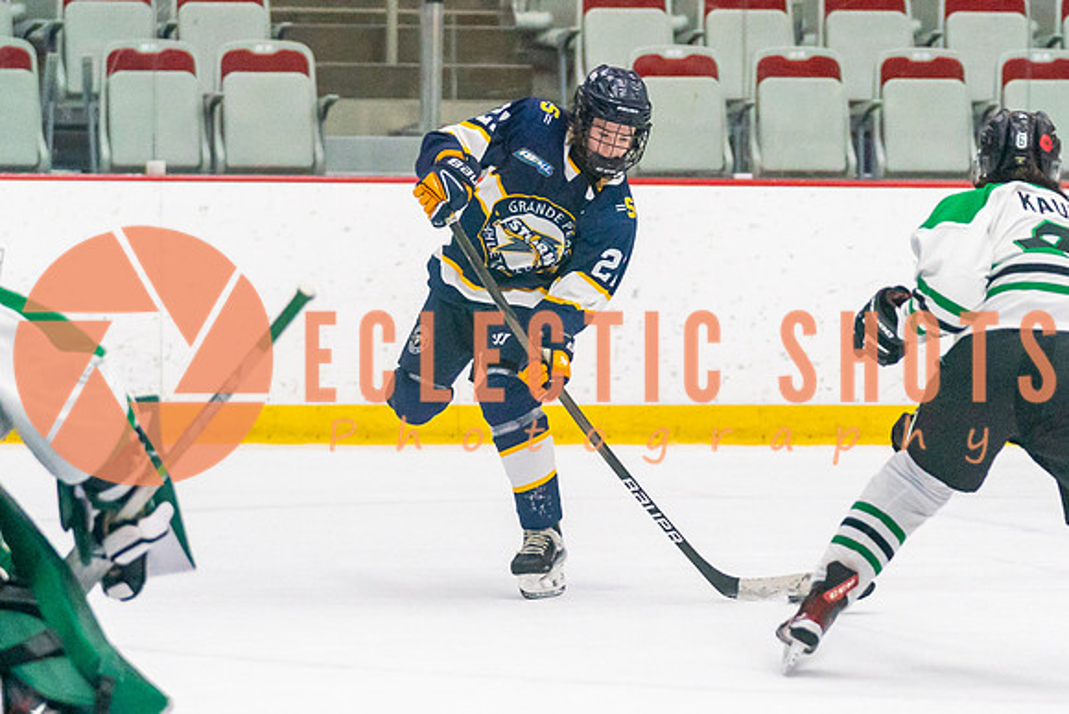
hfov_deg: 8.8
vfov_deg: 5.9
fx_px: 6974
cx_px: 554
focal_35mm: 235
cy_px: 498
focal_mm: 117
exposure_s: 1/1600
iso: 4000
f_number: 2.8
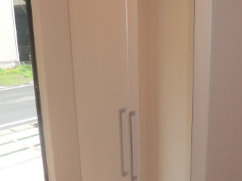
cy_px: 131
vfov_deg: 31.0
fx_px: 321
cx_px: 149
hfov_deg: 41.0
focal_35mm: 46
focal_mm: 4.3
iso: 80
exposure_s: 1/60
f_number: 3.2
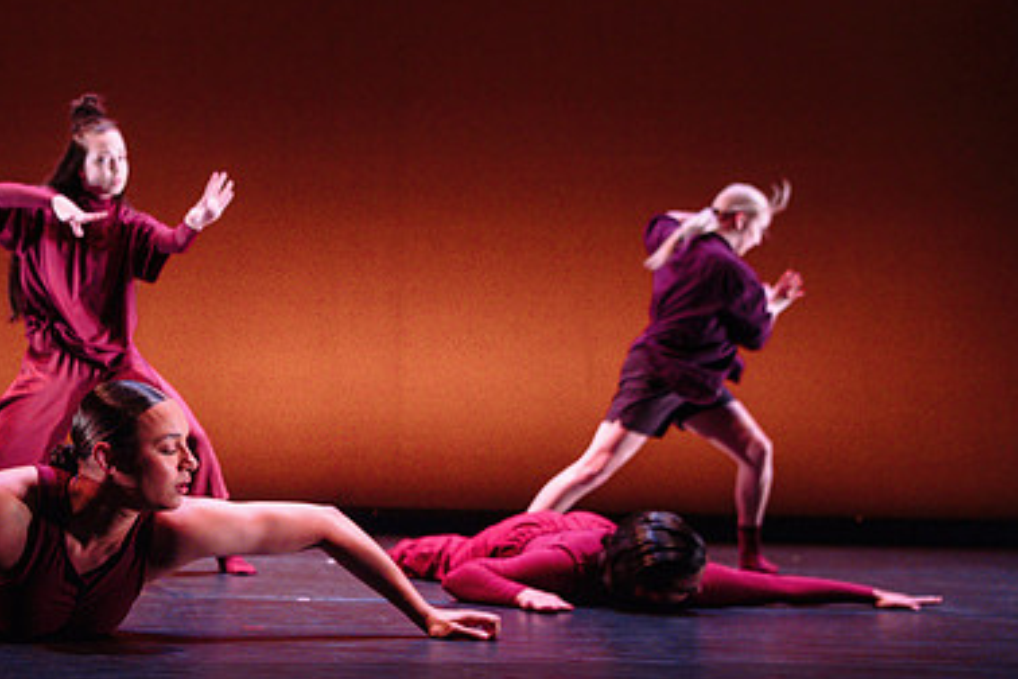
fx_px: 1386
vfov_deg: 27.4
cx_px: 244
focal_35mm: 49
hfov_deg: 39.2
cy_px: 428
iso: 2500
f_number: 2.8
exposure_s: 1/250
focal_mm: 29
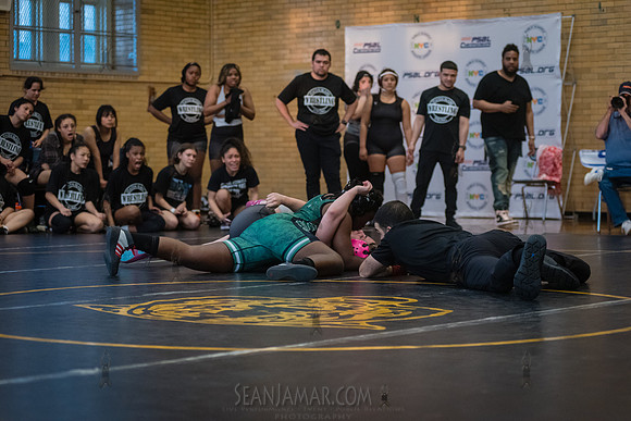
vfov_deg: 14.9
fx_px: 1613
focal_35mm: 92
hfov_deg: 22.1
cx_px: 316
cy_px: 210
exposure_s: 1/400
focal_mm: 92
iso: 5000
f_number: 3.5
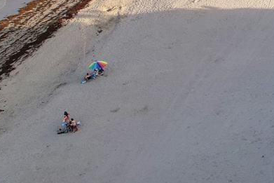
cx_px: 474
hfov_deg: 18.4
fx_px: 685
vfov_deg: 14.3
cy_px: -79
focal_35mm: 90
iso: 120
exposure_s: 1/125
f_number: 2.8
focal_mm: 8.38
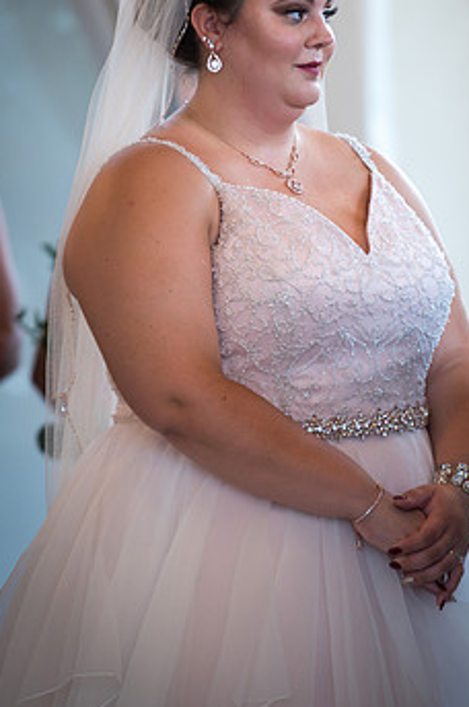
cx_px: 295
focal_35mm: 262
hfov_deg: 5.2
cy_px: 275
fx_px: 5140
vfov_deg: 7.9
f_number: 2.8
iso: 1100
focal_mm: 200
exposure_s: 1/90
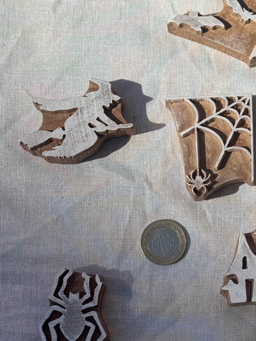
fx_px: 1035
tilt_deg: -82.5
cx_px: 226
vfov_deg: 18.6
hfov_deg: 14.0
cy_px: 256
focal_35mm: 105
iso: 64
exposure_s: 1/5848
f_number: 1.78
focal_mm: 6.76
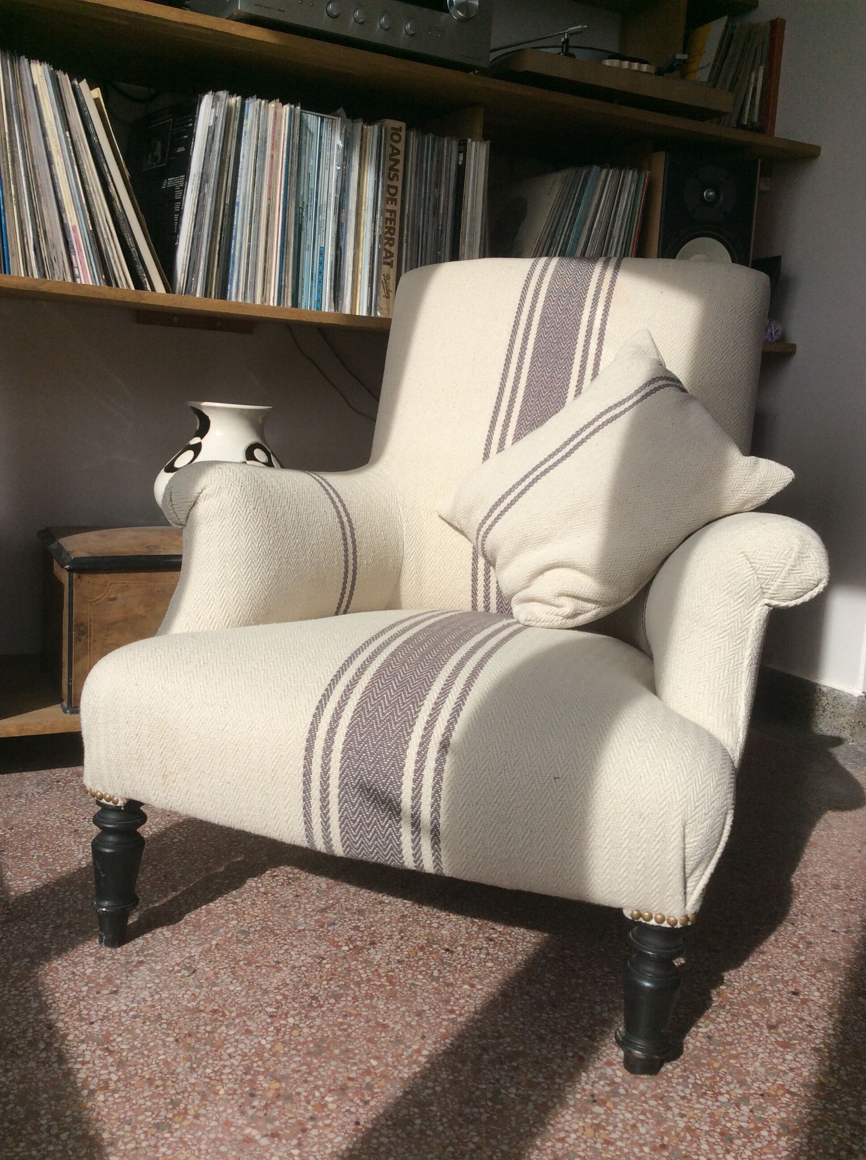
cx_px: 433
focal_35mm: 32
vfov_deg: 56.9
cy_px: 580
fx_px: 1070
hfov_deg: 44.1
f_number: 2.4
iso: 32
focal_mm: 3.3
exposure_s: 1/1244
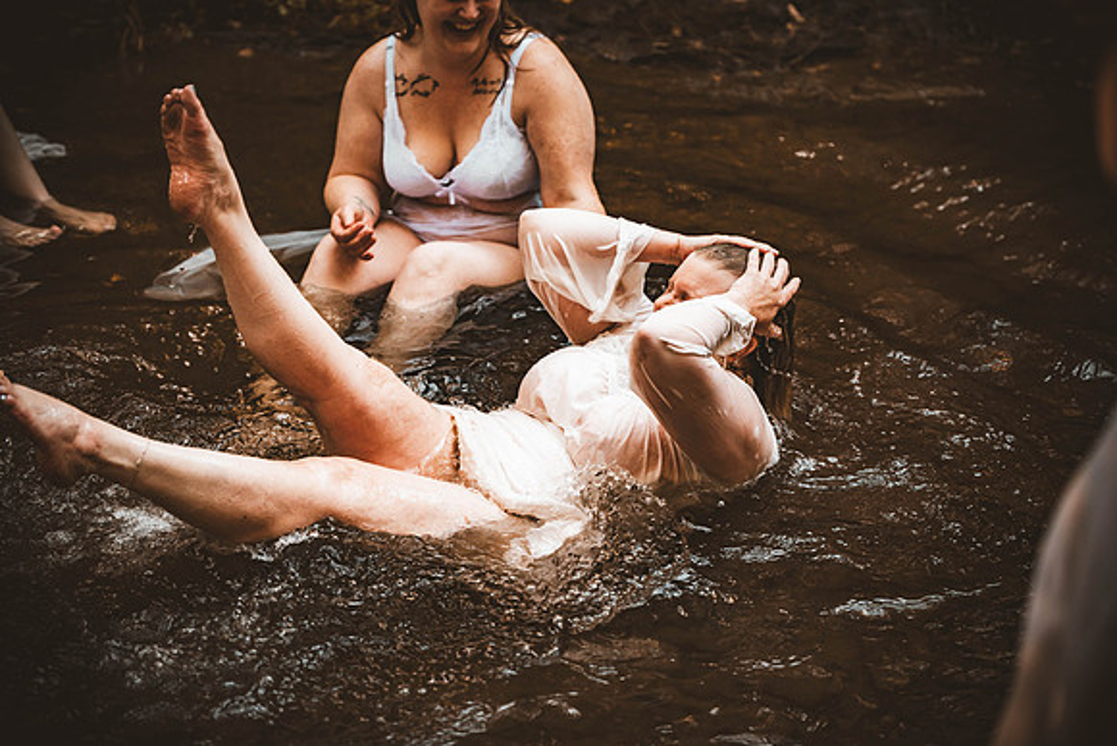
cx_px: 558
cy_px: 373
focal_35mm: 70
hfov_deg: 28.8
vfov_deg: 19.5
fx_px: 2172
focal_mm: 70
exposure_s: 1/400
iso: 1000
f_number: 2.8
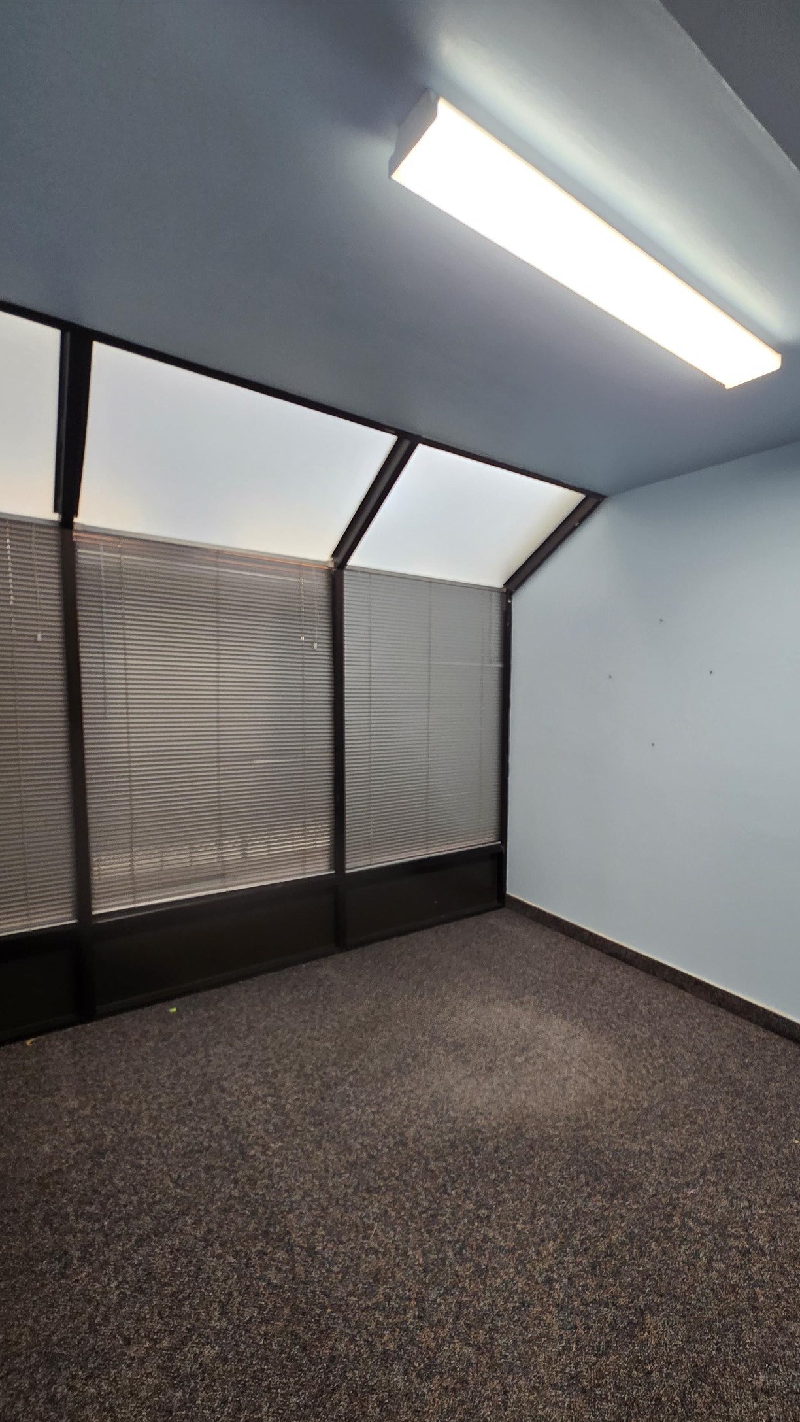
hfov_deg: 68.8
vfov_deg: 102.9
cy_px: 752
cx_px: 526
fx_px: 565
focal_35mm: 15
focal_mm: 2.2
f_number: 2.2
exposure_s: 1/60
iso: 125
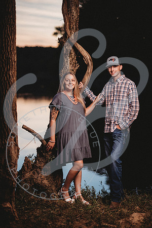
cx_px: 76
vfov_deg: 23.9
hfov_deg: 16.1
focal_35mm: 85
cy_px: 114
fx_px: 538
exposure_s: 1/1000
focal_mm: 85
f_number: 1.8
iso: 200
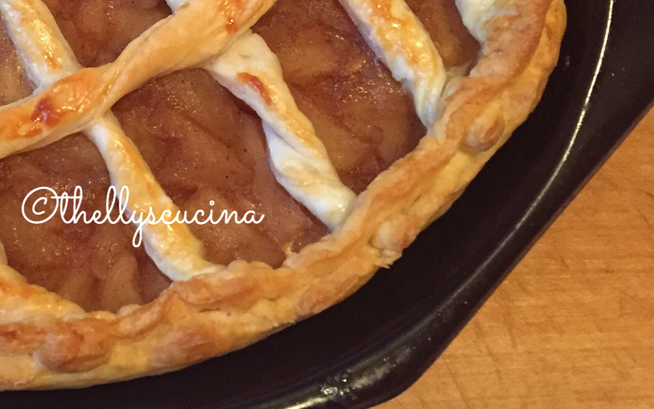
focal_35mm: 59
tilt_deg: -64.8
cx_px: 51
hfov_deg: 32.6
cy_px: -44
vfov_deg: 20.9
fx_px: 1052
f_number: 2.2
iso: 250
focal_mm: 4.15
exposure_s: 1/25
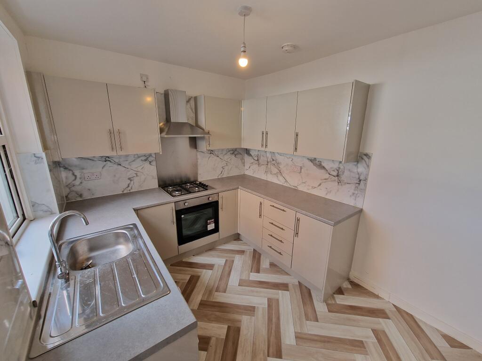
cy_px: 180
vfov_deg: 89.9
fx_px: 181
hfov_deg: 106.2
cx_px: 241
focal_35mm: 13
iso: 80
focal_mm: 2.2
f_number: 2.2
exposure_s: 1/60
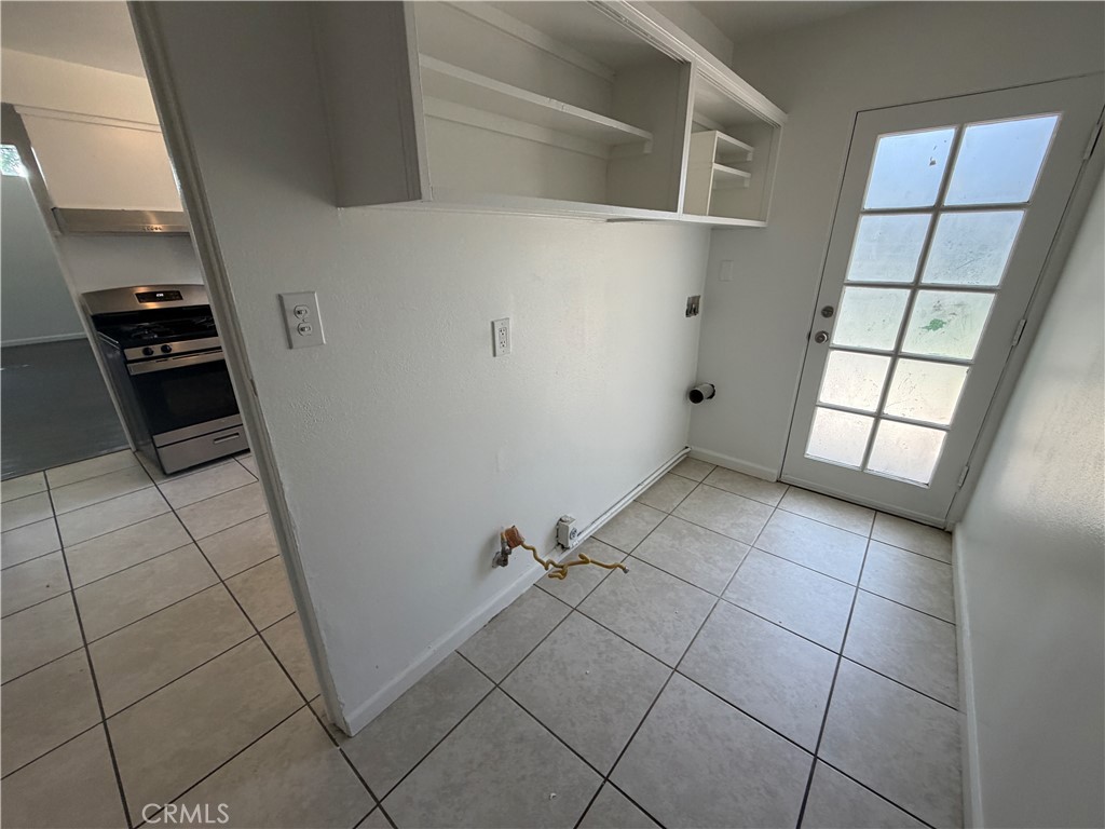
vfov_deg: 85.7
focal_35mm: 14
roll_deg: +1.4
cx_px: 552
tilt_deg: -20.3
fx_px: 447
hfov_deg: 102.1
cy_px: 414
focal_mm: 2.22
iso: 160
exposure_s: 1/120
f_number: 2.2
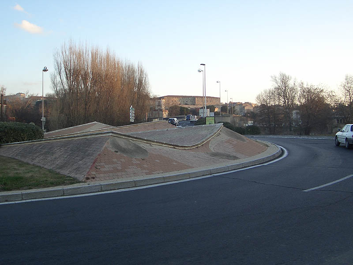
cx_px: 176
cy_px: 132
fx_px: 418
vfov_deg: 35.1
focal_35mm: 41
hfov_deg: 45.8
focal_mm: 6.8
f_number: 2.8
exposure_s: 1/125
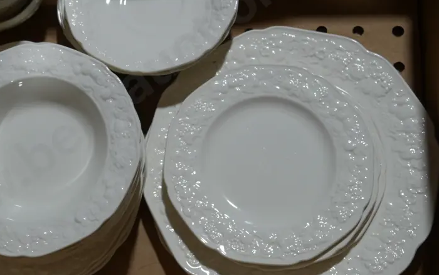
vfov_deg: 20.8
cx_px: 166
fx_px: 742
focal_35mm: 62
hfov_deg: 32.8
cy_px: 64
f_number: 4.4
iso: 200
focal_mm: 20
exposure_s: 1/125
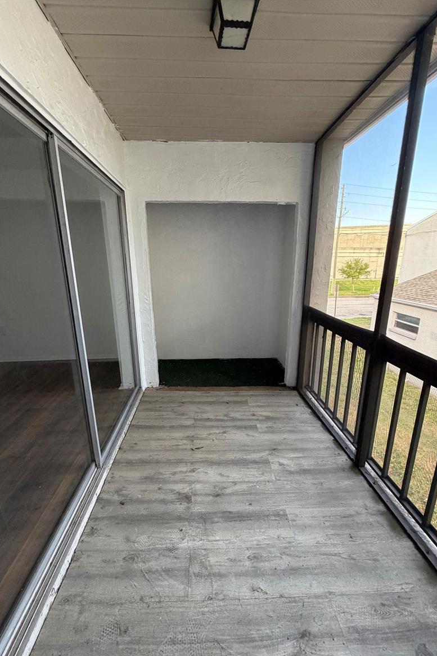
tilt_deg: -15.6
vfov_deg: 100.4
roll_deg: +0.3
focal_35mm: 15
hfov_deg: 77.3
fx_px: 273
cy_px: 336
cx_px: 217
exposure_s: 1/121
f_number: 2.2
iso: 320
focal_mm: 2.22
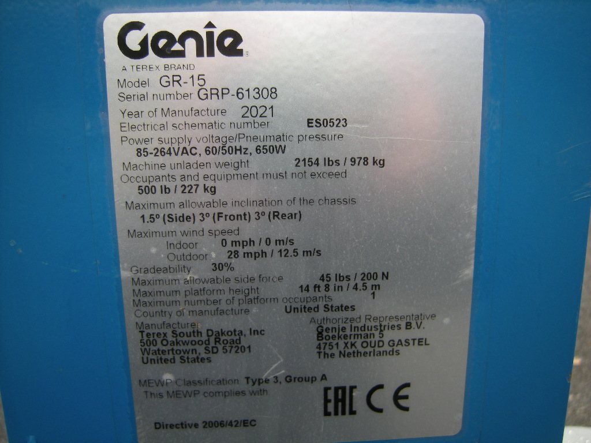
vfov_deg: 49.7
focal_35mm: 28
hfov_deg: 63.4
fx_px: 478
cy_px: 222
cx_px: 296
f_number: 2.8
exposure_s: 1/328
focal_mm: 4.7
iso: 64
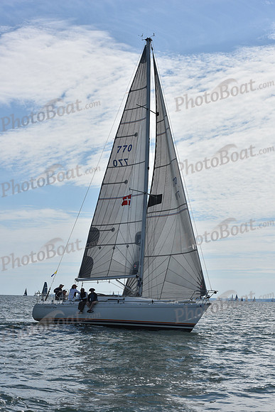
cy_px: 206
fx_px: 802
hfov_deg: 19.5
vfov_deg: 28.8
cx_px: 138
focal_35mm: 70
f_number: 11
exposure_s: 1/1000
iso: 320
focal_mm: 70
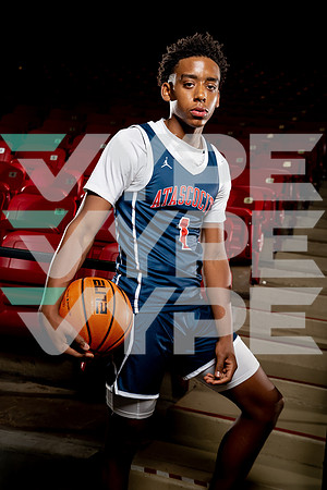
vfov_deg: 38.2
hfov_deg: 26.0
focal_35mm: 52
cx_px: 164
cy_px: 245
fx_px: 708
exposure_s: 1/250
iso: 320
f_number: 5.6
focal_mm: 52
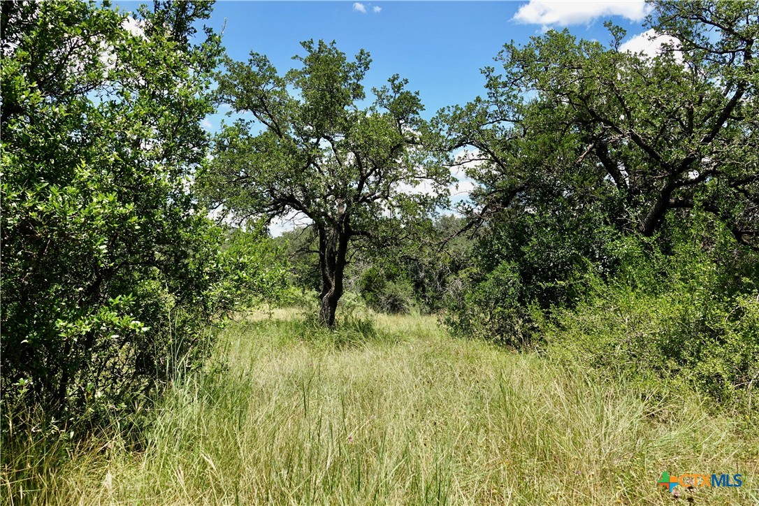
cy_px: 253
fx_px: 675
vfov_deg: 41.1
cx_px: 380
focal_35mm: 32
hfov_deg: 58.7
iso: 100
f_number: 4
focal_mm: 11.77
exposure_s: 1/400
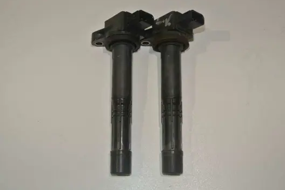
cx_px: 145
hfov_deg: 43.6
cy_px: 94
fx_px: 356
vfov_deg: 29.8
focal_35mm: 45
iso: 200
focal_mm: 16.3
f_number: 4.2
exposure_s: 1/60
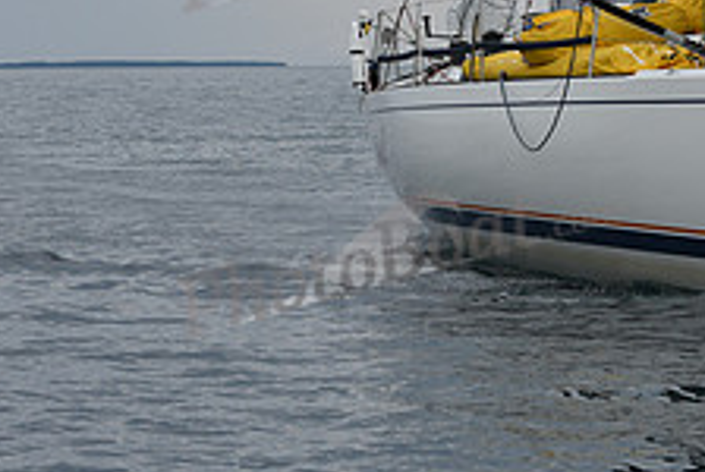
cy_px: 49
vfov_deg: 7.1
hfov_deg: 10.5
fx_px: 3804
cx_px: 787
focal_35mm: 194
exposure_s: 1/800
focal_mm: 75
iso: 250
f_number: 5.6
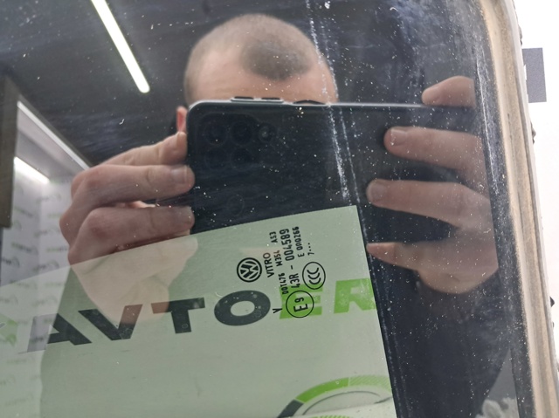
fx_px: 436
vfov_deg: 51.3
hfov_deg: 65.4
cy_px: 209
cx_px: 280
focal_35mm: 27
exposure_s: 1/50
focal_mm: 4
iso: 500
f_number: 1.8
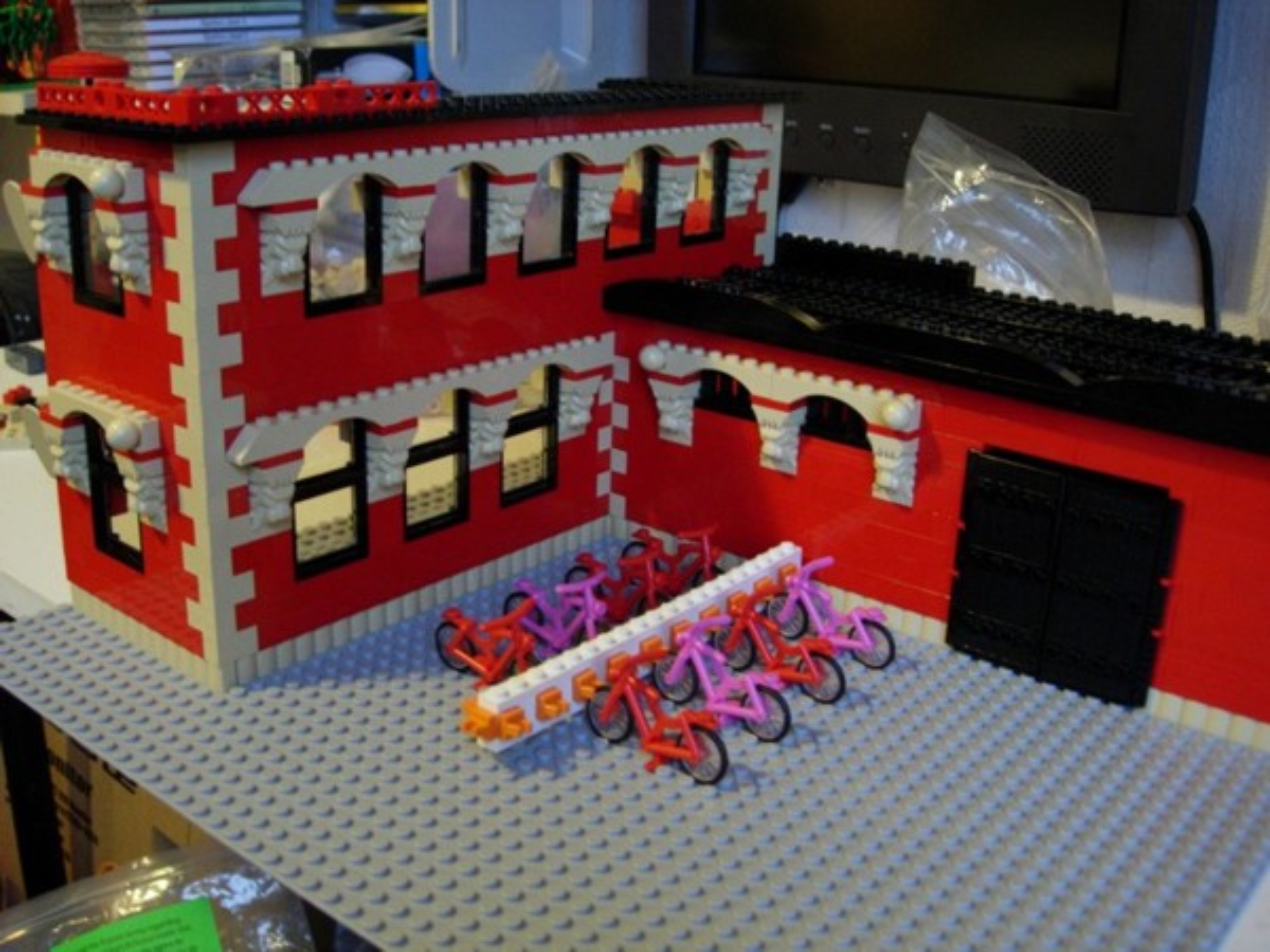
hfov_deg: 49.0
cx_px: 635
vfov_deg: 37.7
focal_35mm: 38
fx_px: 1394
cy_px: 476
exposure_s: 1/8.2
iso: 200
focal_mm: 7.8
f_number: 2.8
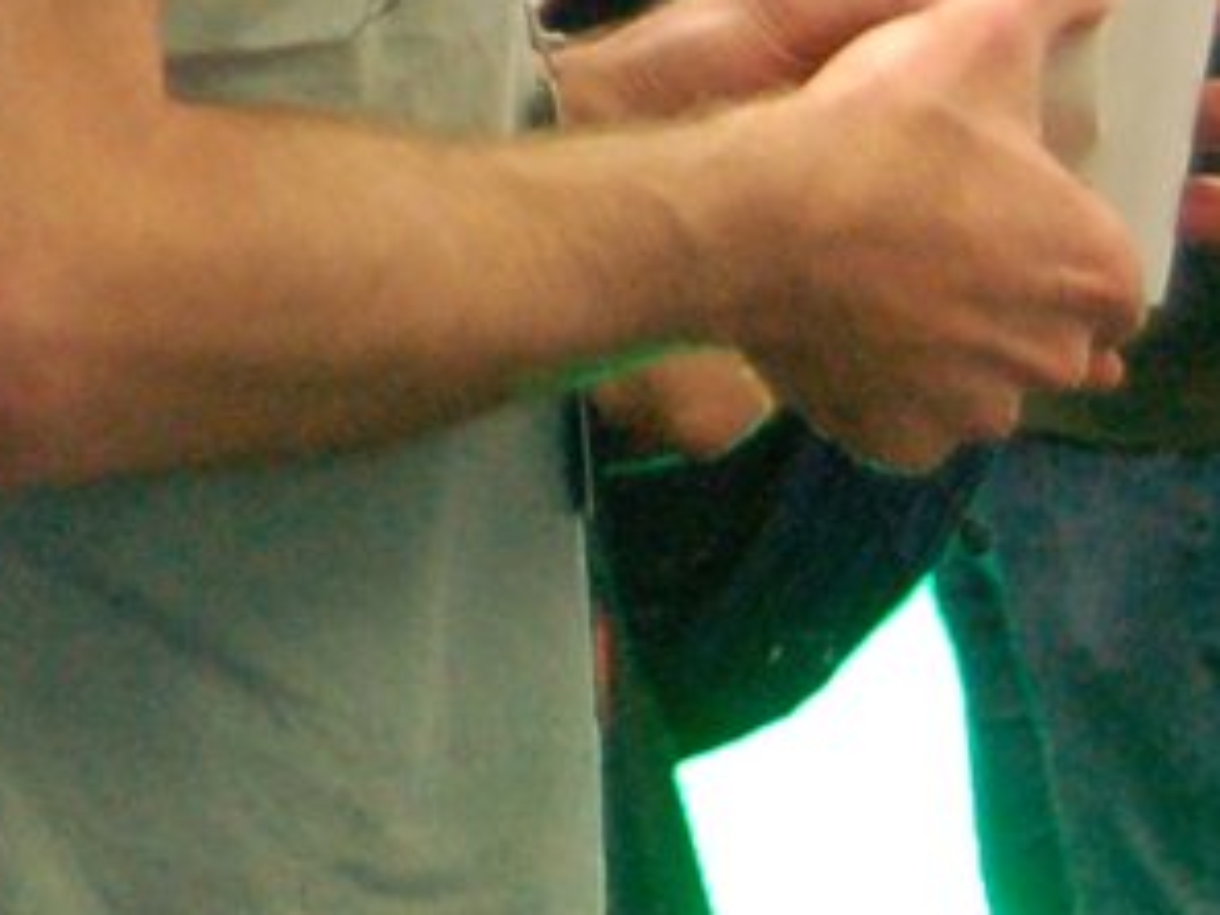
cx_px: -2139
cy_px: -400
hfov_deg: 6.9
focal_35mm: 263
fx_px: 9278
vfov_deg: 5.6
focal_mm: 27
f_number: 2.8
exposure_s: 1/125
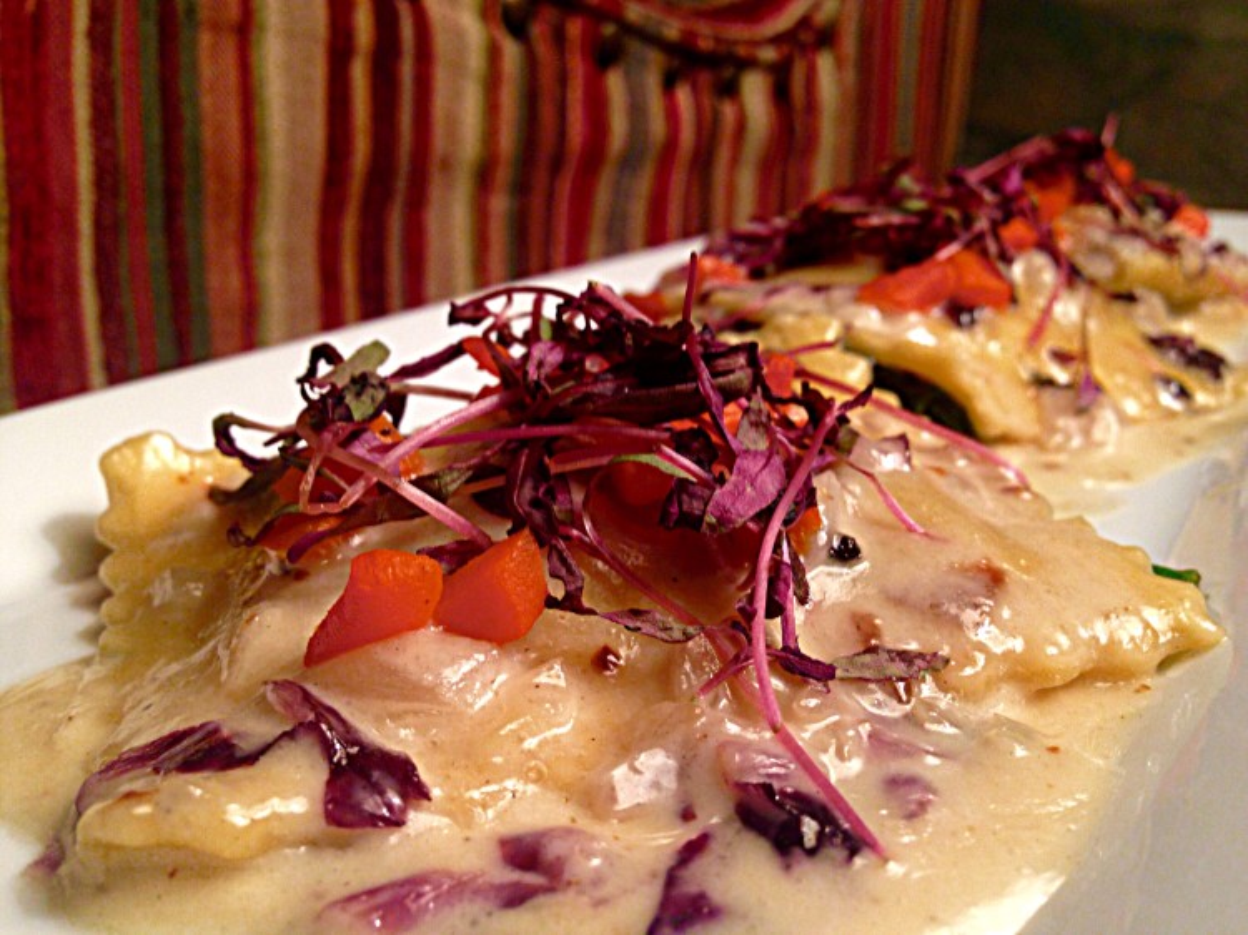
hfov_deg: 55.4
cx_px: 624
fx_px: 1189
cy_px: 468
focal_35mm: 33
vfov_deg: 42.9
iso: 80
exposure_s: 1/20
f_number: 2.4
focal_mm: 4.12
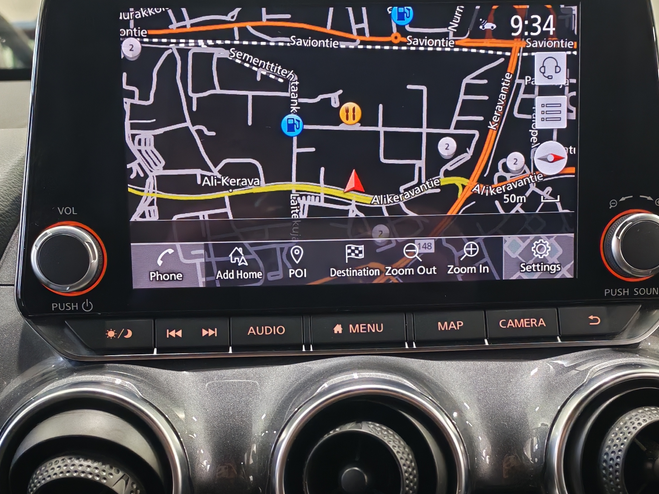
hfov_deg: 32.7
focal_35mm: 59
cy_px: 369
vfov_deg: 24.5
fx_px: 1123
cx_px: 324
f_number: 1.9
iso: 775
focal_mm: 6.12
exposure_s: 1/50
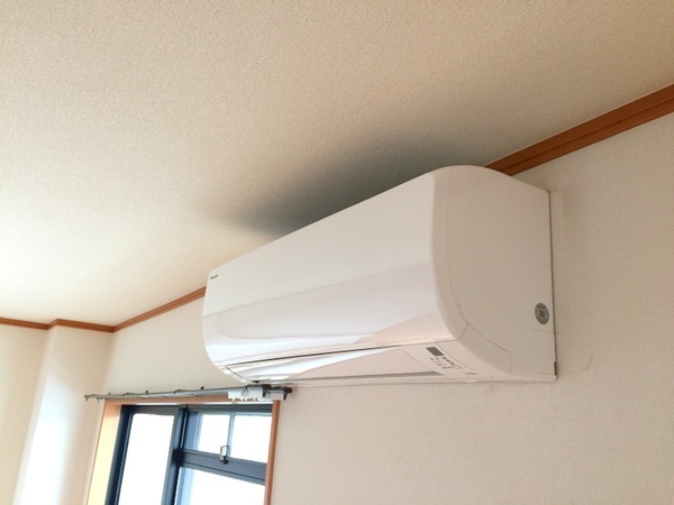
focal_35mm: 29
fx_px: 565
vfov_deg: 48.2
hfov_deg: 61.7
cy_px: 252
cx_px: 337
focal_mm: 4.15
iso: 32
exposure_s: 1/15
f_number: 2.2
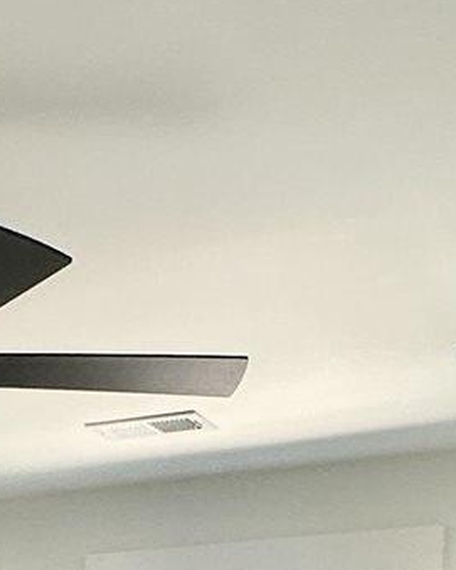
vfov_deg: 16.7
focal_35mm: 93
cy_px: 1066
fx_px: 1570
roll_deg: -1.2
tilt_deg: -9.4
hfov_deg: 15.7
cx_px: -130
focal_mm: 2.22
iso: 125
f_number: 2.2
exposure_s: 1/120
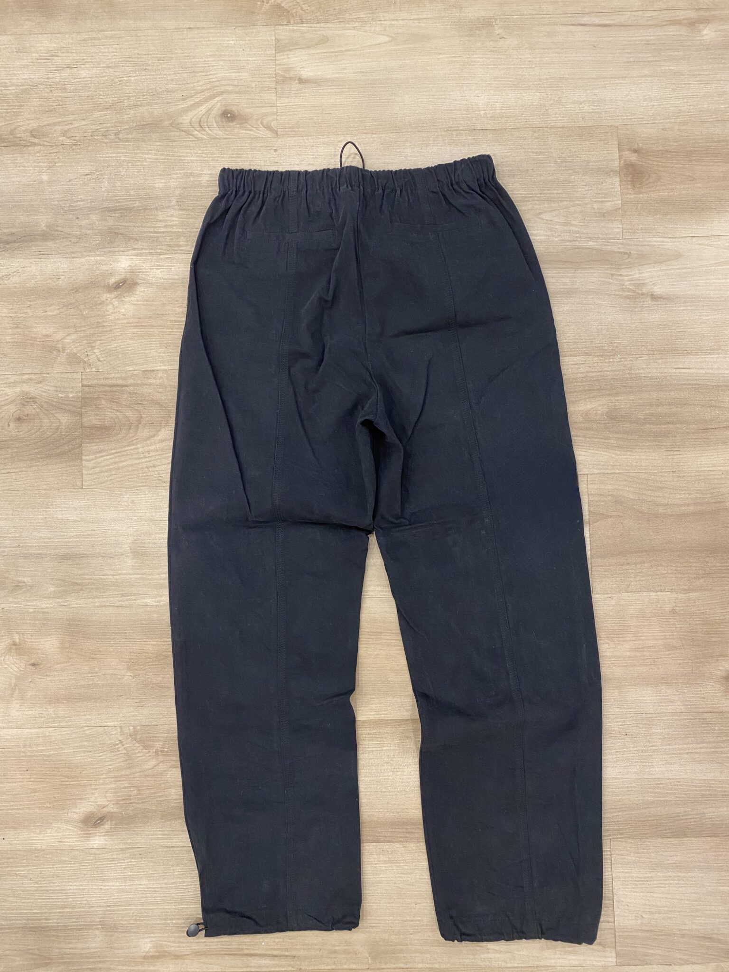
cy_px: 486
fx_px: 730
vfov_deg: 67.3
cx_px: 364
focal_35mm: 26
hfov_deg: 53.1
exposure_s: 1/60
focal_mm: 4.25
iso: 200
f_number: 1.8
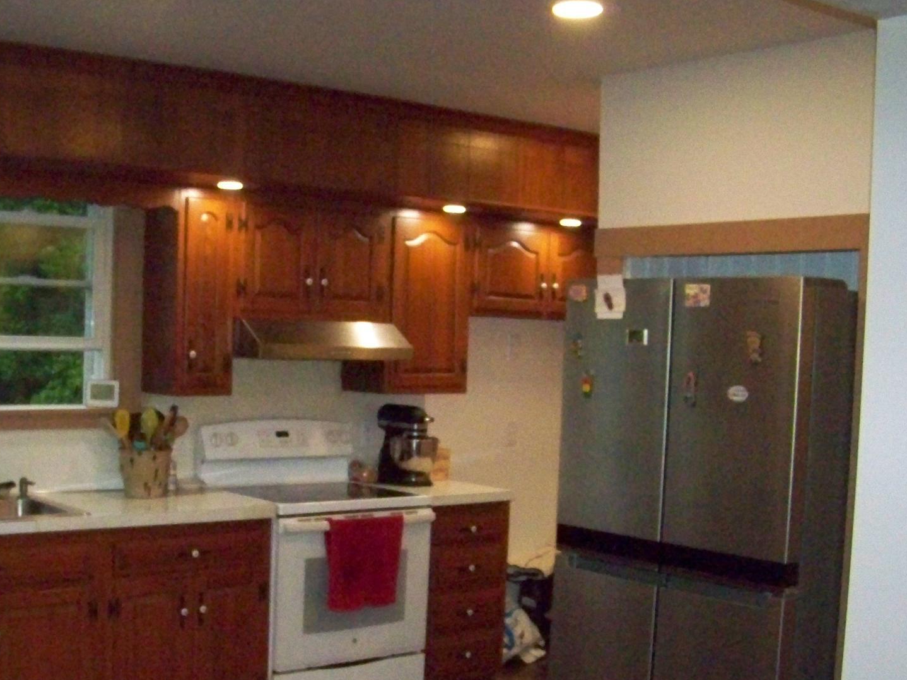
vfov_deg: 30.6
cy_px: 464
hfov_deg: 40.0
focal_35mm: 47
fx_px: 1231
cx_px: 303
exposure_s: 1/500
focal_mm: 5.85
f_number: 2.8
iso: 1600
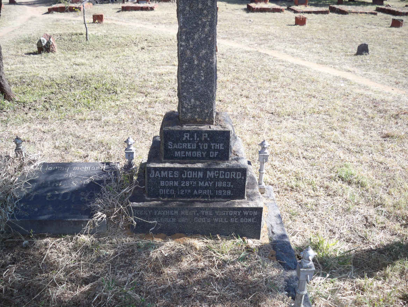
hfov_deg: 52.6
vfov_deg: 40.7
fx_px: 413
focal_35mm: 35
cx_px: 204
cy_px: 154
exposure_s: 1/320
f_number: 3.1
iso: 64
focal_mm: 6.3
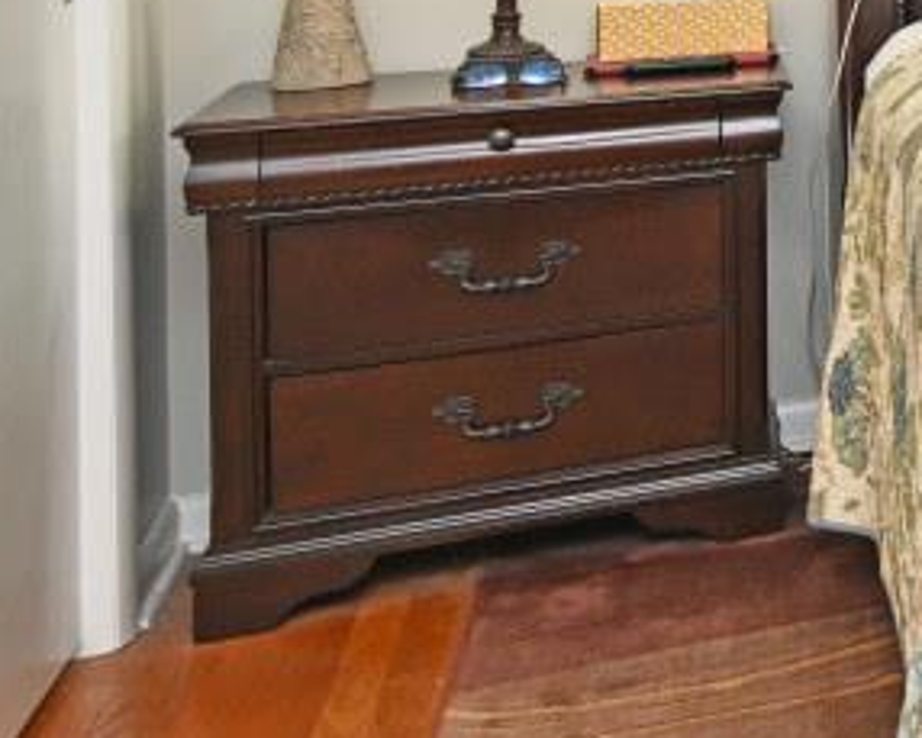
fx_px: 1883
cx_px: 2025
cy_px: -190
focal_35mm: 69
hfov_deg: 16.7
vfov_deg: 20.5
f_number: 4
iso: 320
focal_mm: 14
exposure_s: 1/60
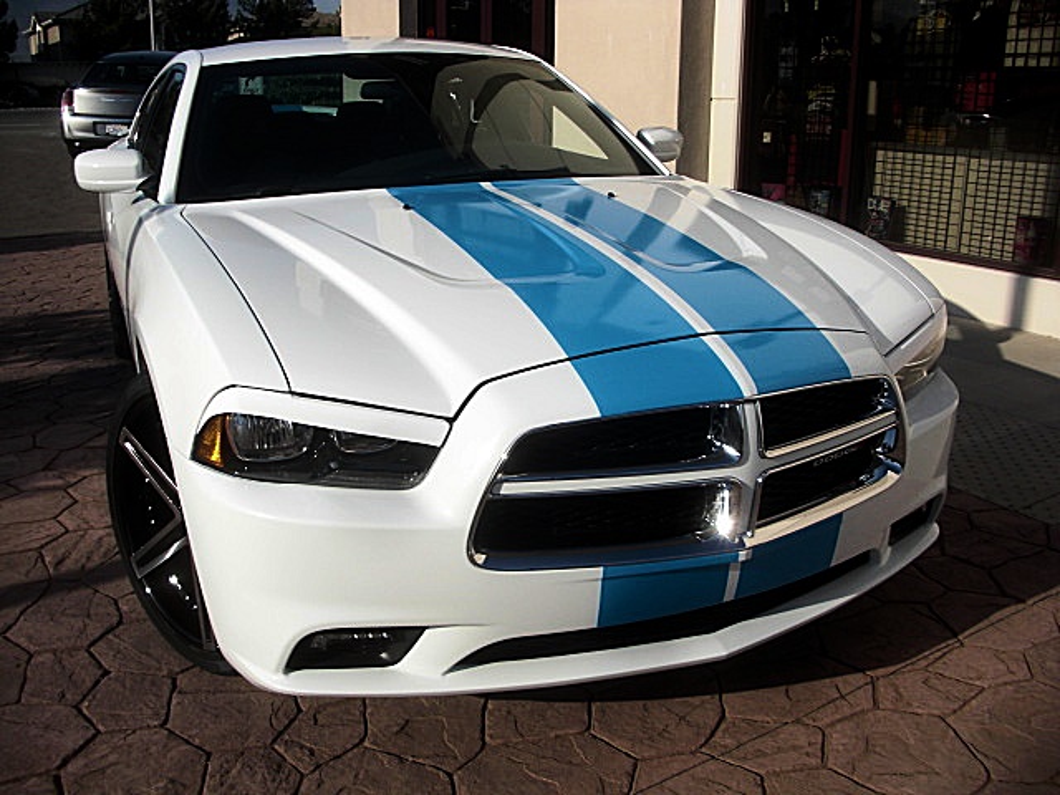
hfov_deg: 51.4
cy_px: 398
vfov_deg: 39.7
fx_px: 1102
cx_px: 530
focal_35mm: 36
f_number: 7.9
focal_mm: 6.3
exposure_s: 1/160
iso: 50
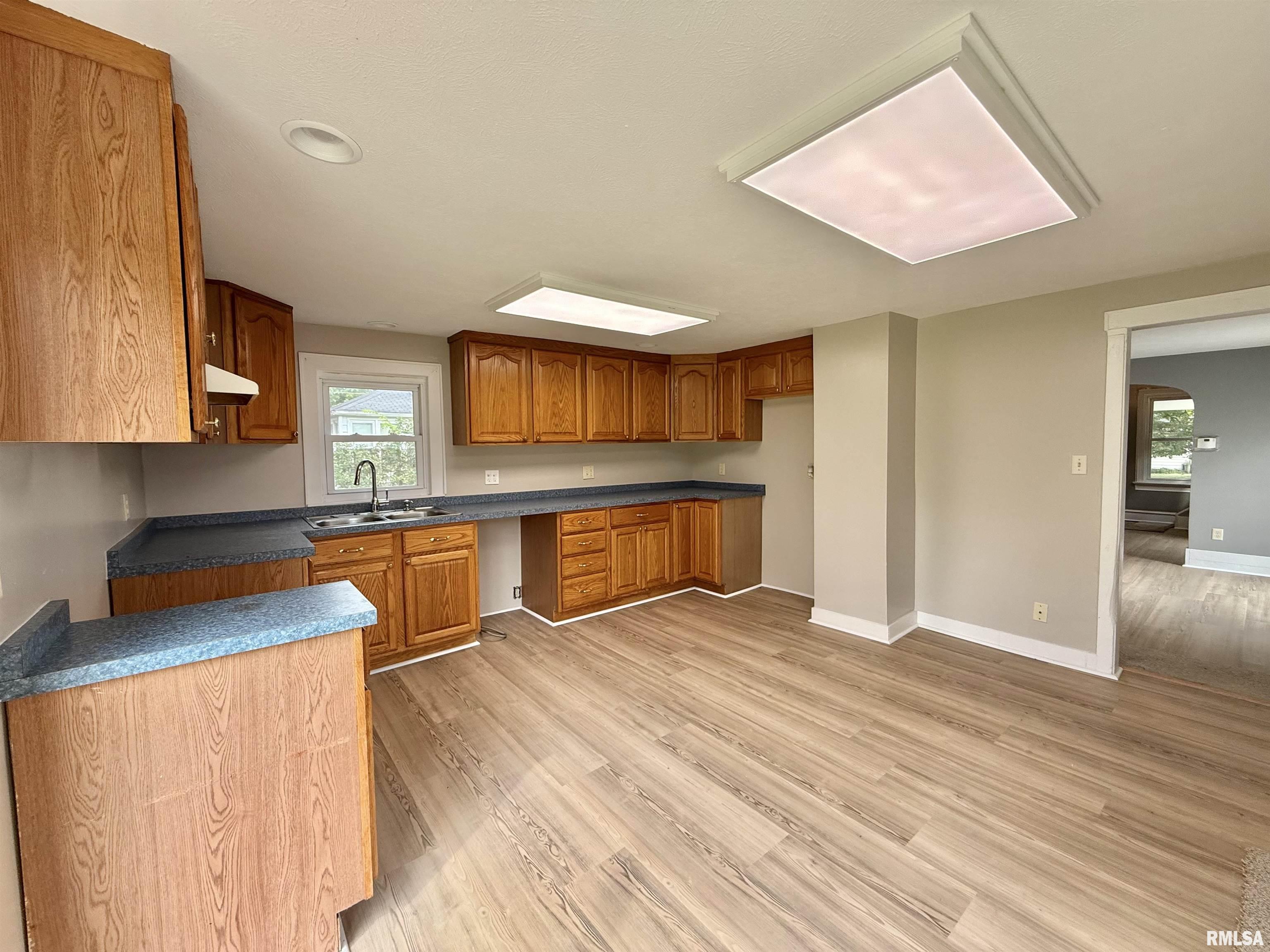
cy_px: 476
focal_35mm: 14
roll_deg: +0.0
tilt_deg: -2.9
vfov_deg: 85.7
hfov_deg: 102.1
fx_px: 514
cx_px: 635
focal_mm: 2.22
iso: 100
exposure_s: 1/99
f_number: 2.2
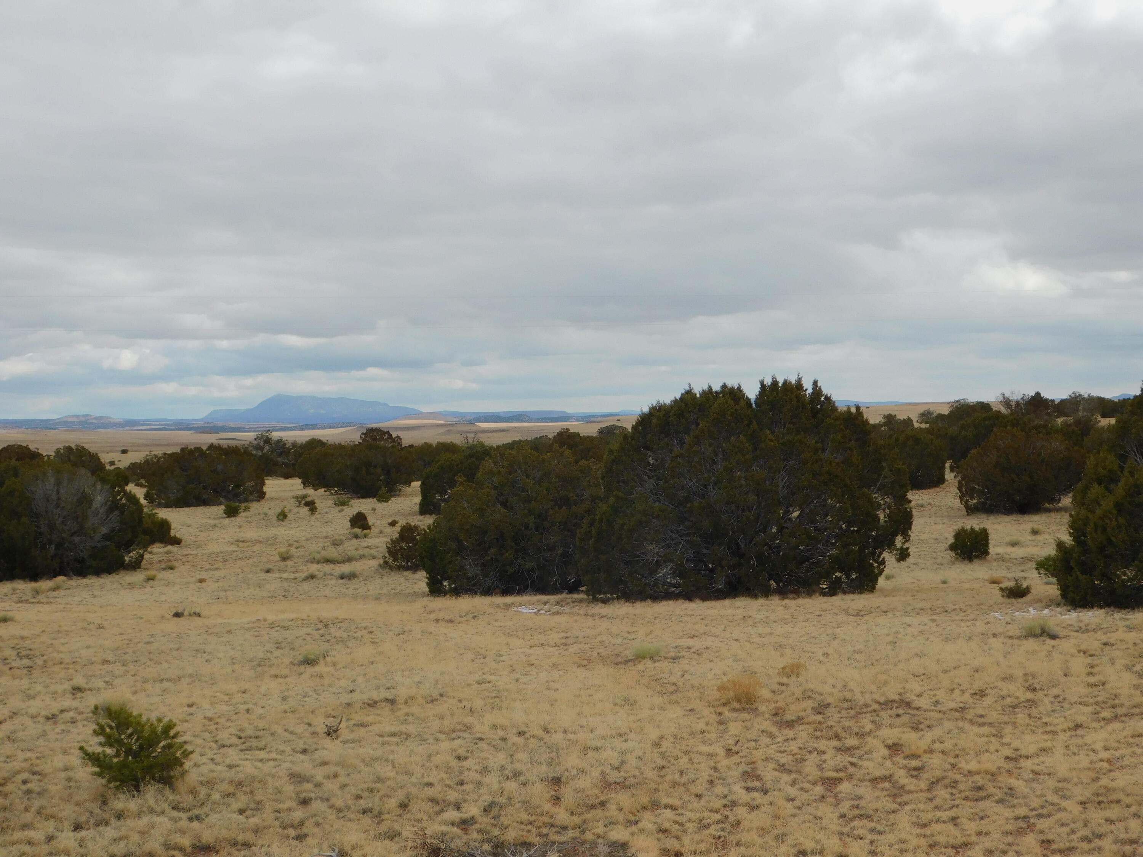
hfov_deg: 37.5
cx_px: 572
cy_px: 428
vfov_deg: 28.6
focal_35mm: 51
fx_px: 1684
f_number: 3.8
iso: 125
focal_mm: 9
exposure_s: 1/800
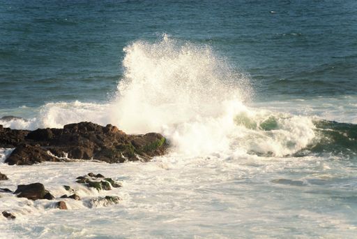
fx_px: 2679
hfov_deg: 7.6
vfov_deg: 5.1
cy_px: 120
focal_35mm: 270
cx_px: 178
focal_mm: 270
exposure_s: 1/800
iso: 250
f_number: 5.3
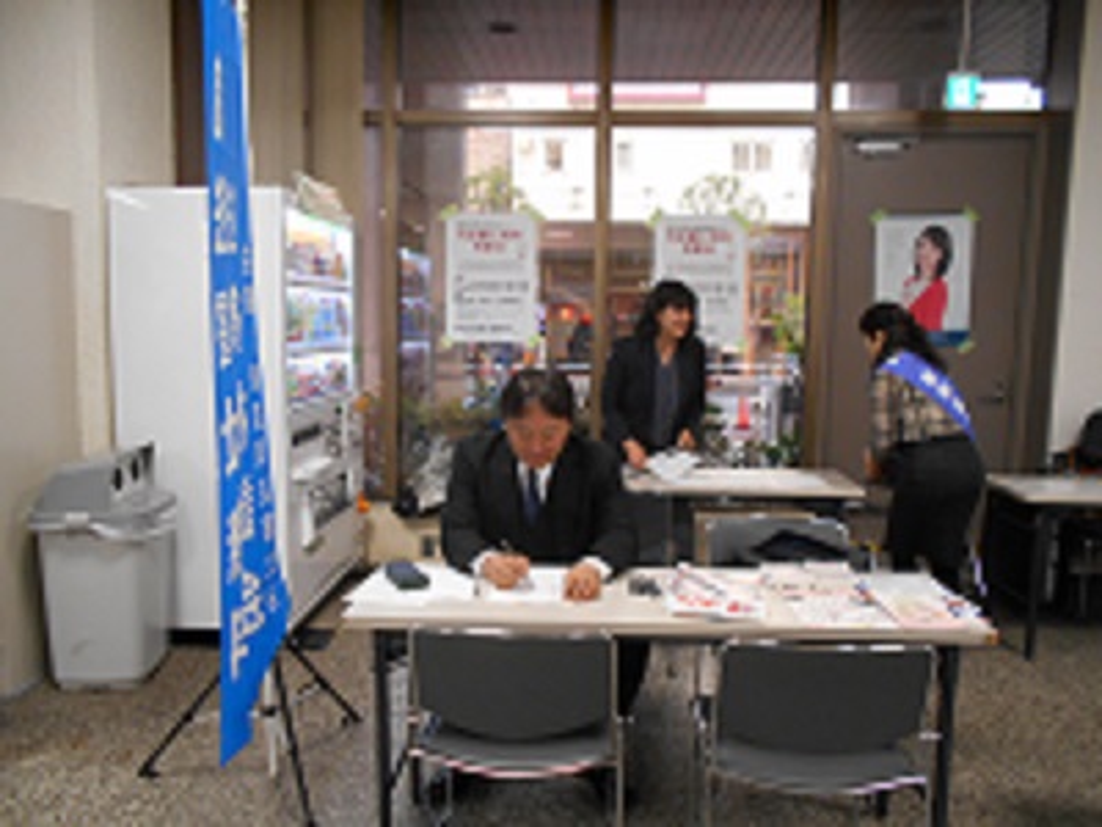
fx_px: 828
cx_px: 551
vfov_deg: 53.1
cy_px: 414
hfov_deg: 67.3
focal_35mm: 26
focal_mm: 4.6
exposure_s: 1/30
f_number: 3.2
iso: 320
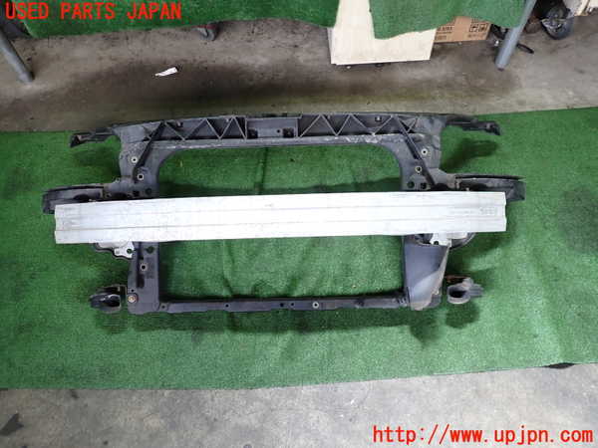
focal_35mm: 25
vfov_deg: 54.9
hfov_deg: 69.4
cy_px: 224
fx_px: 432
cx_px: 299
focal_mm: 4.5
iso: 200
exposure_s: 1/50
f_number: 2
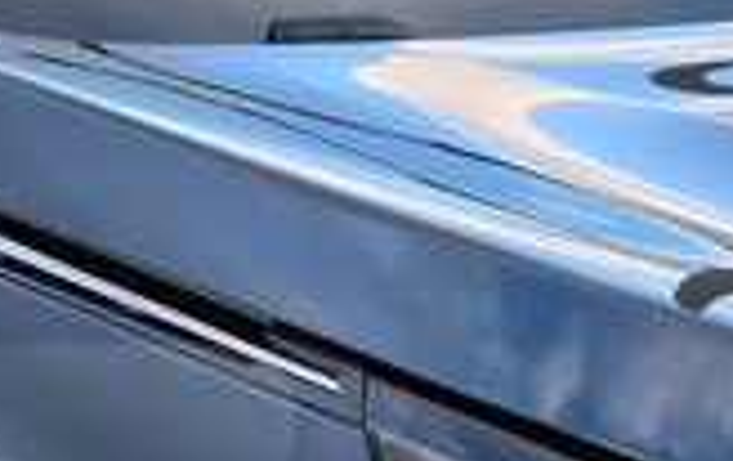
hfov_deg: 10.0
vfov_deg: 6.2
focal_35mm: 209
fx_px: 4181
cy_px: 837
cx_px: 429
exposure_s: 1/284
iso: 50
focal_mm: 6.98
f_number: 2
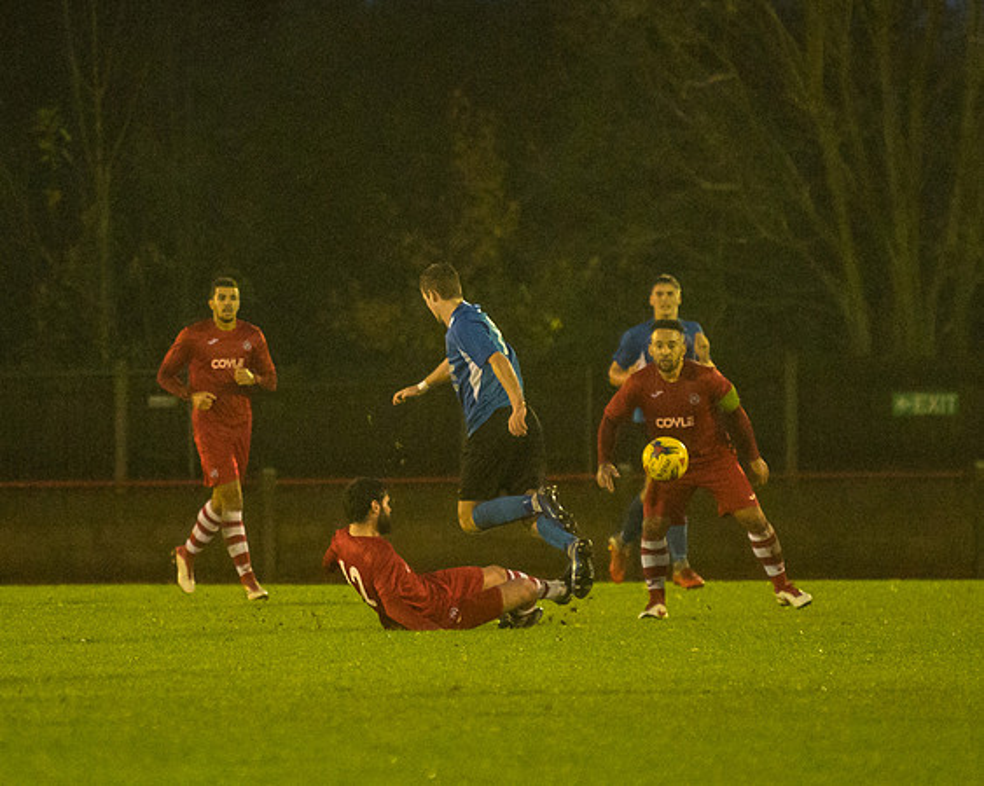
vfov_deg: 3.3
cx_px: 312
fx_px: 13676
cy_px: 356
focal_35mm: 470
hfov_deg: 4.1
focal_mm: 200
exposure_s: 1/1000
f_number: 2.8
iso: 5000
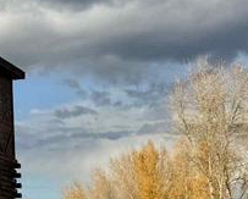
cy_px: 151
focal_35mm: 118
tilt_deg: +9.0
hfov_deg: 13.4
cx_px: -282
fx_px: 867
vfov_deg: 13.1
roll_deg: -1.8
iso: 80
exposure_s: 1/2105
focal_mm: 6.76
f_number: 1.78
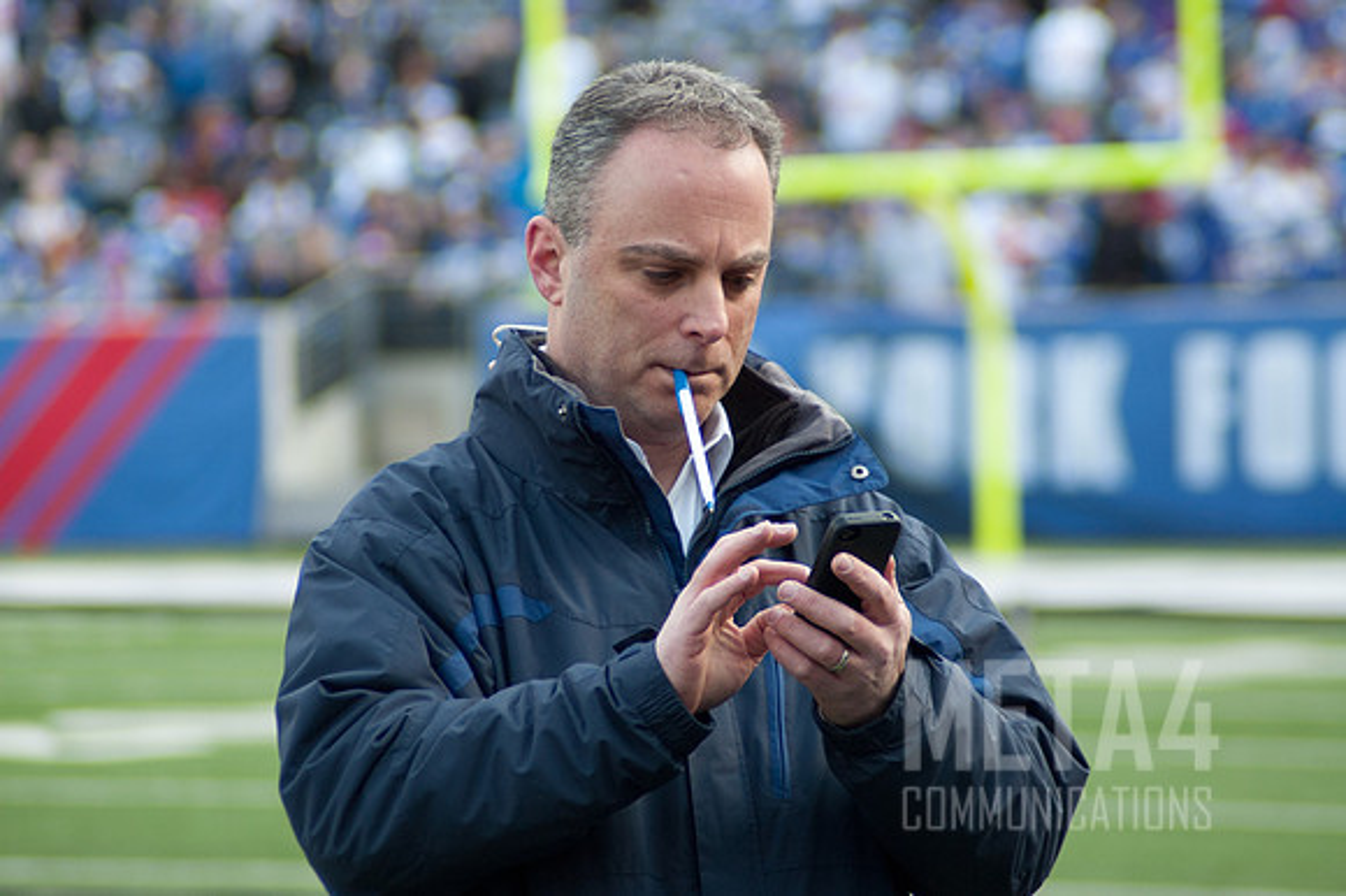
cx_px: 673
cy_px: 448
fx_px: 8688
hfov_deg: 8.9
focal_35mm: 232
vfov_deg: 5.9
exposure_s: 1/200
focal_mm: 155
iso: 320
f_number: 4.8
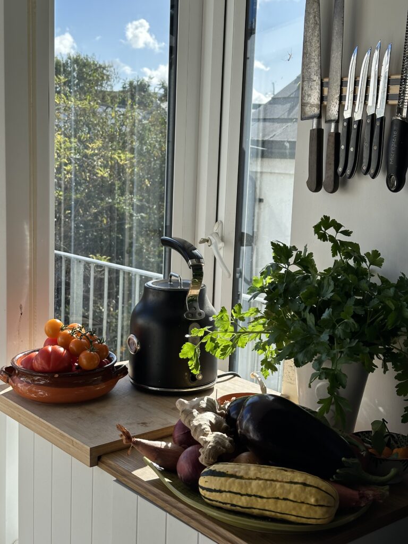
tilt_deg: -9.0
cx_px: 204
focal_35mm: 48
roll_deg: -3.5
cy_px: 272
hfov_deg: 30.3
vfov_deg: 39.7
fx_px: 754
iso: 64
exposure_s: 1/1667
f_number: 1.78
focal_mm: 6.86
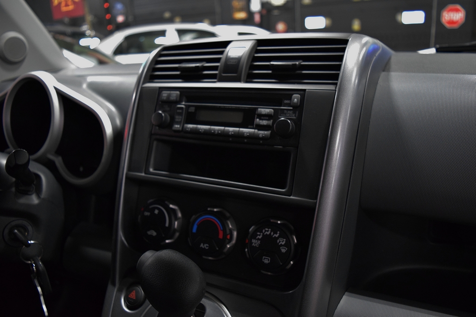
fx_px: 357
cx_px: 238
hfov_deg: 67.4
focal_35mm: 27
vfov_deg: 47.9
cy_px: 158
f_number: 3.5
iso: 3200
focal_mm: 18
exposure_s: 1/60
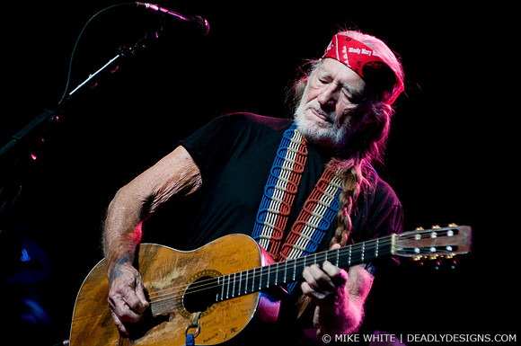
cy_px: 173
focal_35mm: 300
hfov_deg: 6.9
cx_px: 260
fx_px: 4336
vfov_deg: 4.6
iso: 800
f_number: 3.2
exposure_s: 1/320
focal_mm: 200
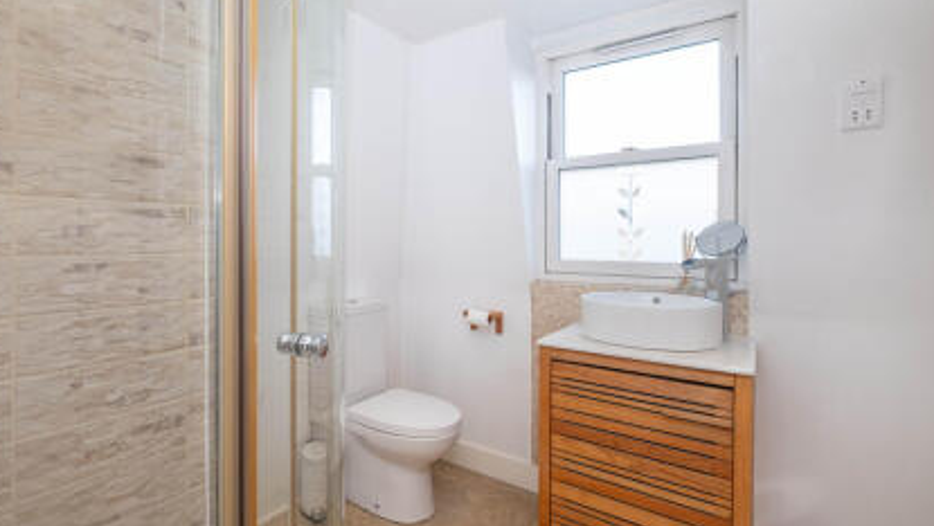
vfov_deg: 61.0
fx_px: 446
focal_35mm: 18
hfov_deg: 92.2
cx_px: 412
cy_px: 239
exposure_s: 1/60
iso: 320
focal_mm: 10
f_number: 5.6
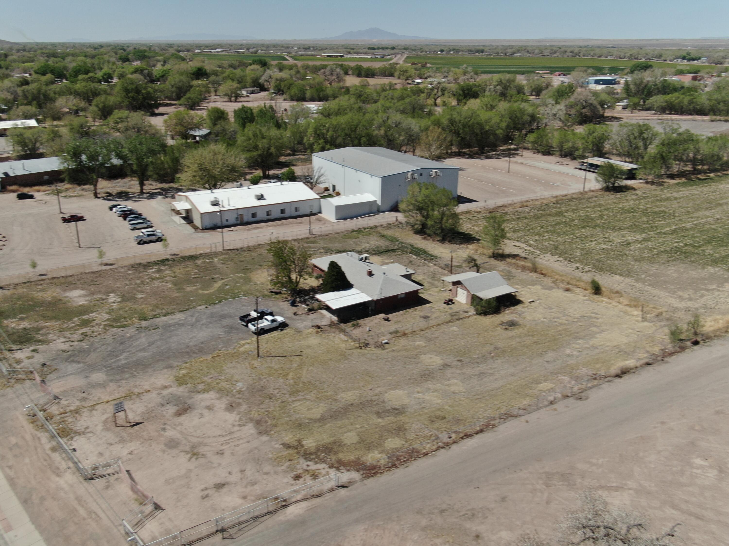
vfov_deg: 46.8
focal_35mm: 30
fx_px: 632
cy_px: 273
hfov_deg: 60.0
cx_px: 364
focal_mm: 5.22
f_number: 3.1
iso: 100
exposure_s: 1/80
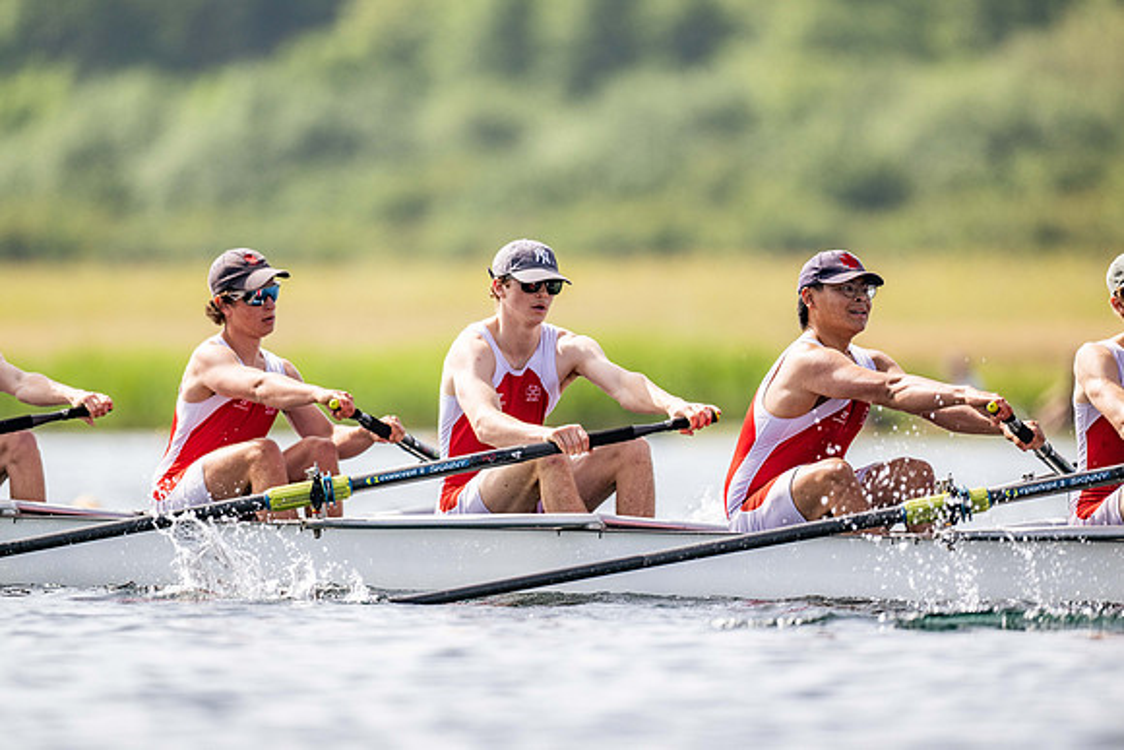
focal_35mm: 600
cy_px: 375
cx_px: 562
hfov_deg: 3.4
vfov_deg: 2.3
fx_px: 18737
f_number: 4
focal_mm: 600
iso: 220
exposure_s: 1/2500
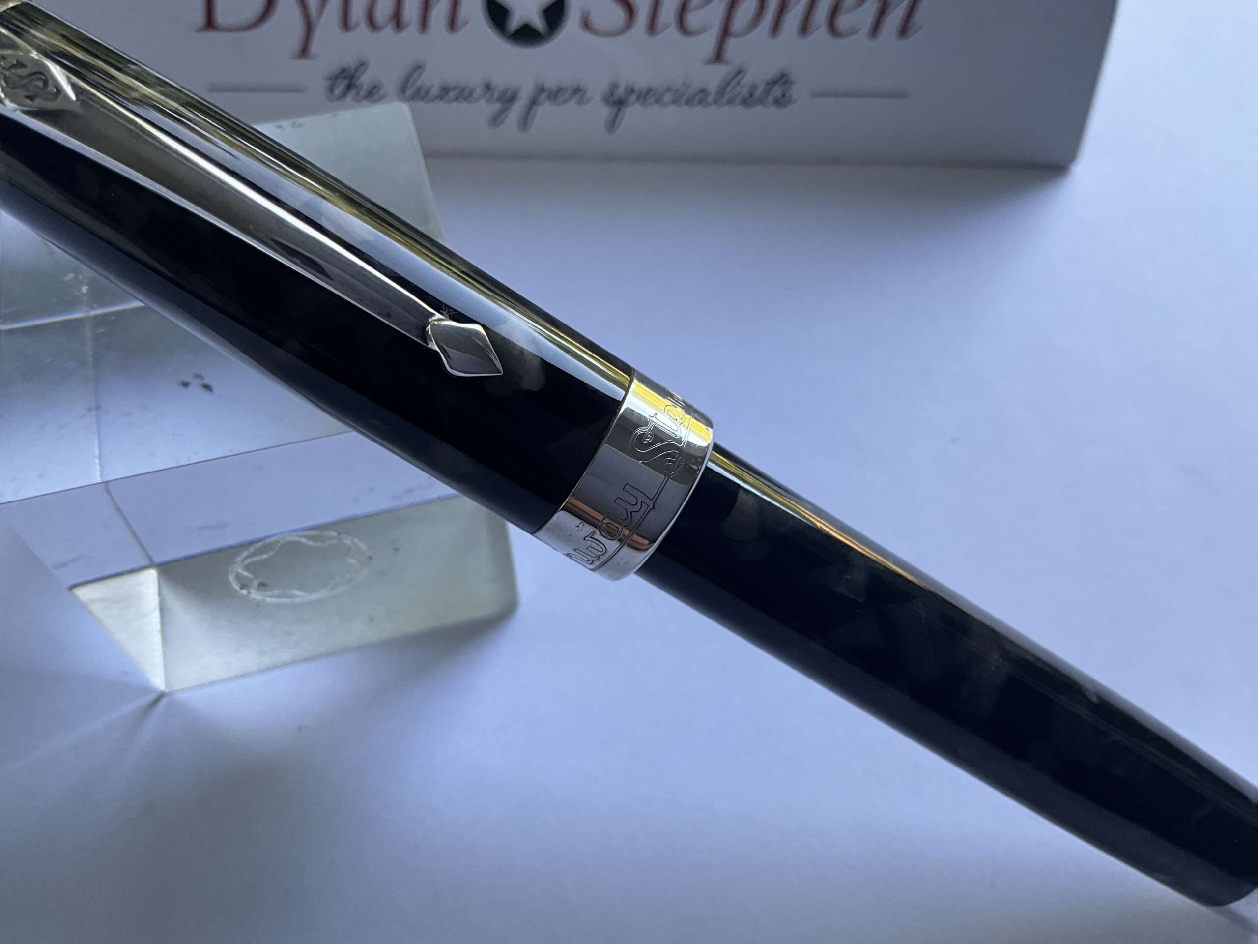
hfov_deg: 61.7
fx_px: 1054
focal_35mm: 29
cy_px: 472
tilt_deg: -57.9
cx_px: 629
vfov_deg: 48.2
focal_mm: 3
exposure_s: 1/122
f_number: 1.8
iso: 40
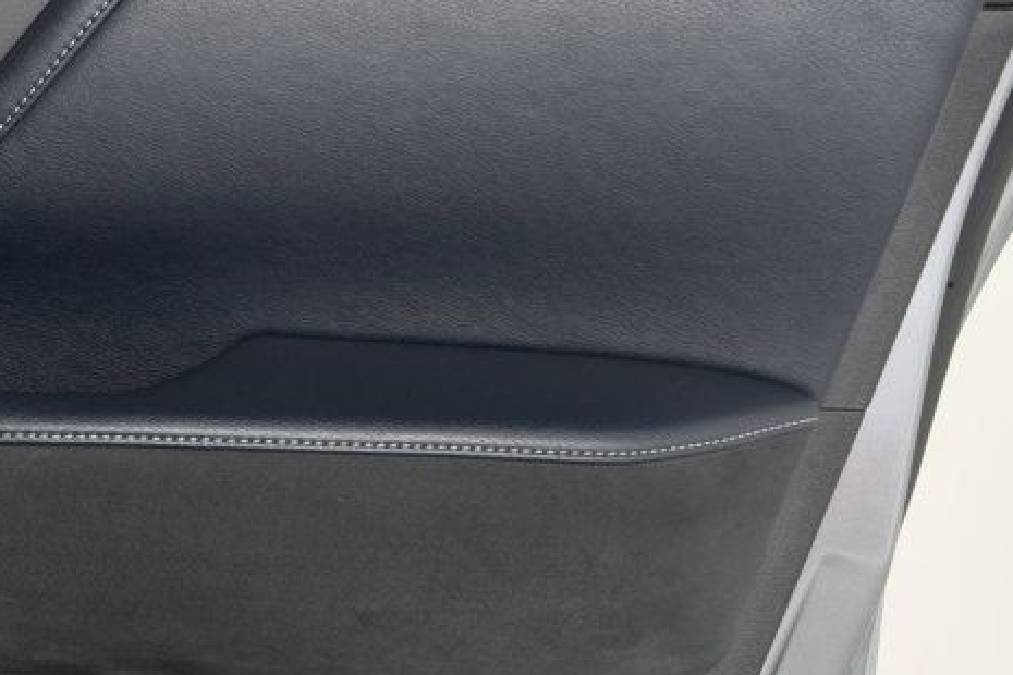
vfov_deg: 20.2
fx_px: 1857
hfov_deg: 27.9
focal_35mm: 66
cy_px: 601
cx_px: -98
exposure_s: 1/160
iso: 100
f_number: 4.5
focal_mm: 20
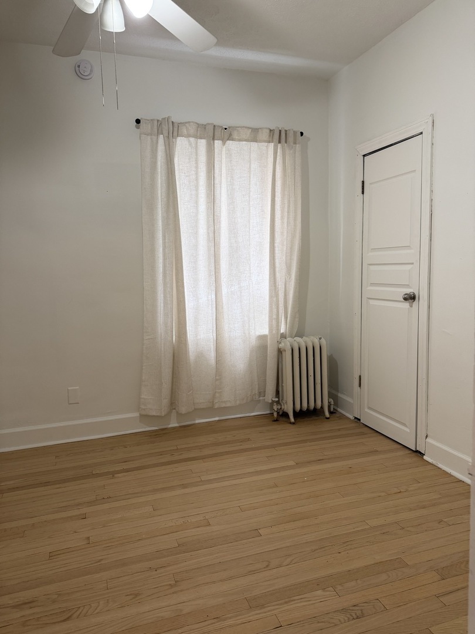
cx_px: 238
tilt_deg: -5.9
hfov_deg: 56.8
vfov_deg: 71.6
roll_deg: +0.2
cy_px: 317
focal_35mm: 24
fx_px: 439
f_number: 1.78
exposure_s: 1/60
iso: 160
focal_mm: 6.76
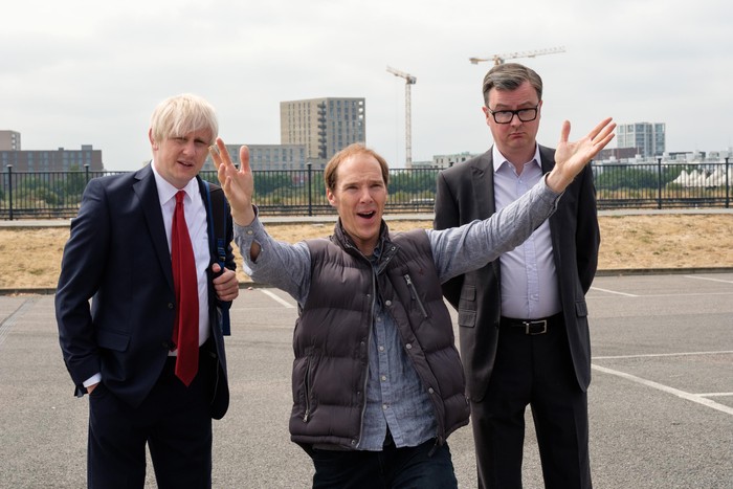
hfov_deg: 31.4
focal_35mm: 64
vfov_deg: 21.3
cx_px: 366
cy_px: 244
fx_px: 1303
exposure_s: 1/500
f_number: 9
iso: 400
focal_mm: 42.7
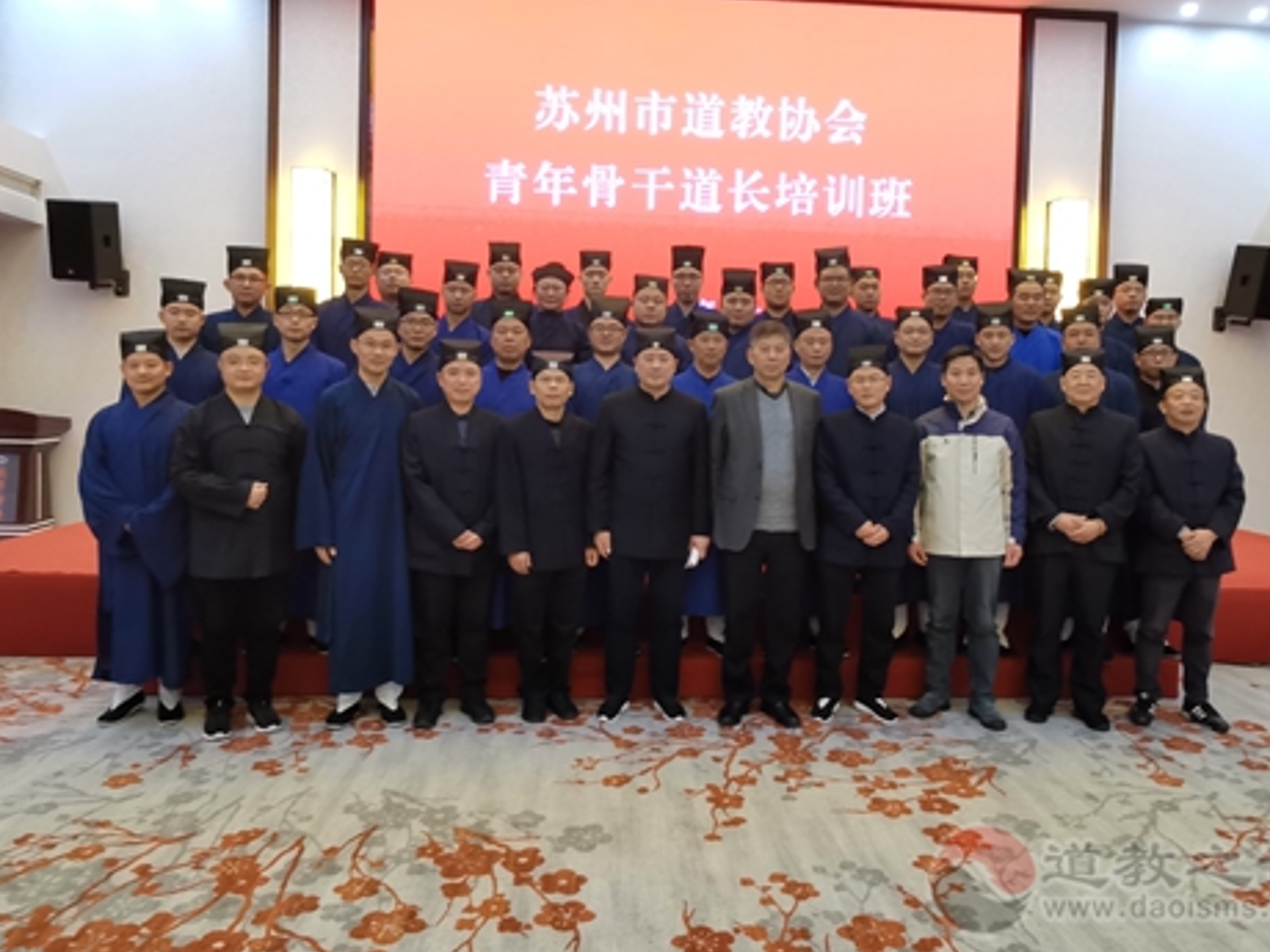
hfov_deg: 67.2
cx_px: 674
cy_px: 422
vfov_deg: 52.9
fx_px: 954
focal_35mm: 26
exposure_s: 1/33.3
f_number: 2.2
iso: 250
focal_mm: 2.23
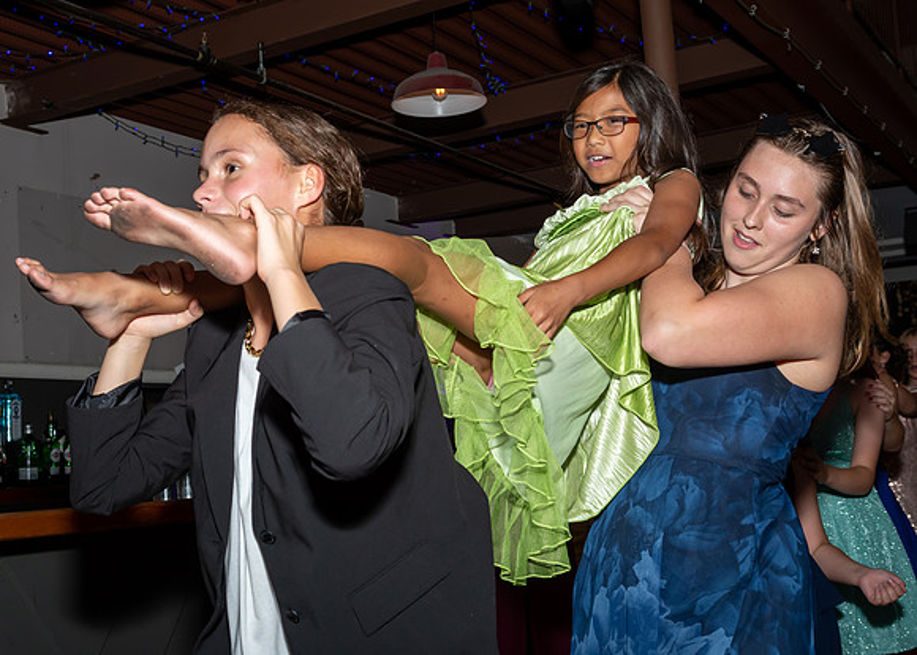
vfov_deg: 29.7
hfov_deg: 40.7
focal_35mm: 47
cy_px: 329
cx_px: 445
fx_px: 1236
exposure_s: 1/250
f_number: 5.6
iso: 400
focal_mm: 26
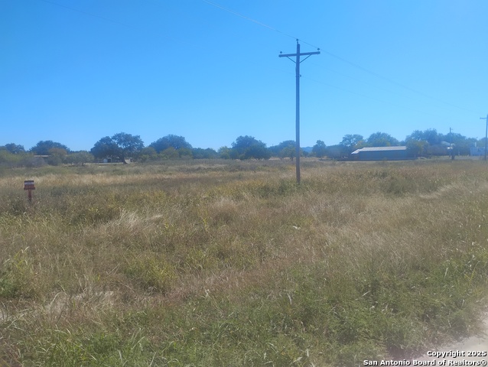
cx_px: 244
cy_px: 184
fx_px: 395
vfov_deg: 49.8
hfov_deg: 63.4
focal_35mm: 28
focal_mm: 4.26
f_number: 1.8
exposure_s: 1/822
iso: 100
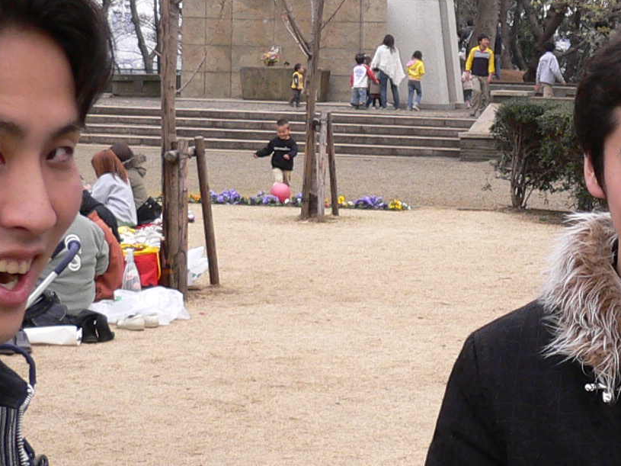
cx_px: 640
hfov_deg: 17.4
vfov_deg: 13.5
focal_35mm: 110
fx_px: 1973
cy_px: 259
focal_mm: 5.8
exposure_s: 1/320
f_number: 2.8
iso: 80
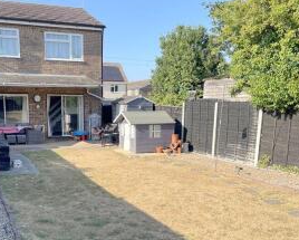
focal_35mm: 40
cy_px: 167
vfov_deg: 36.9
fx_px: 354
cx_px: 113
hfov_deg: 45.4
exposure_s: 1/1416
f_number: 1.6
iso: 32
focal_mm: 4.2
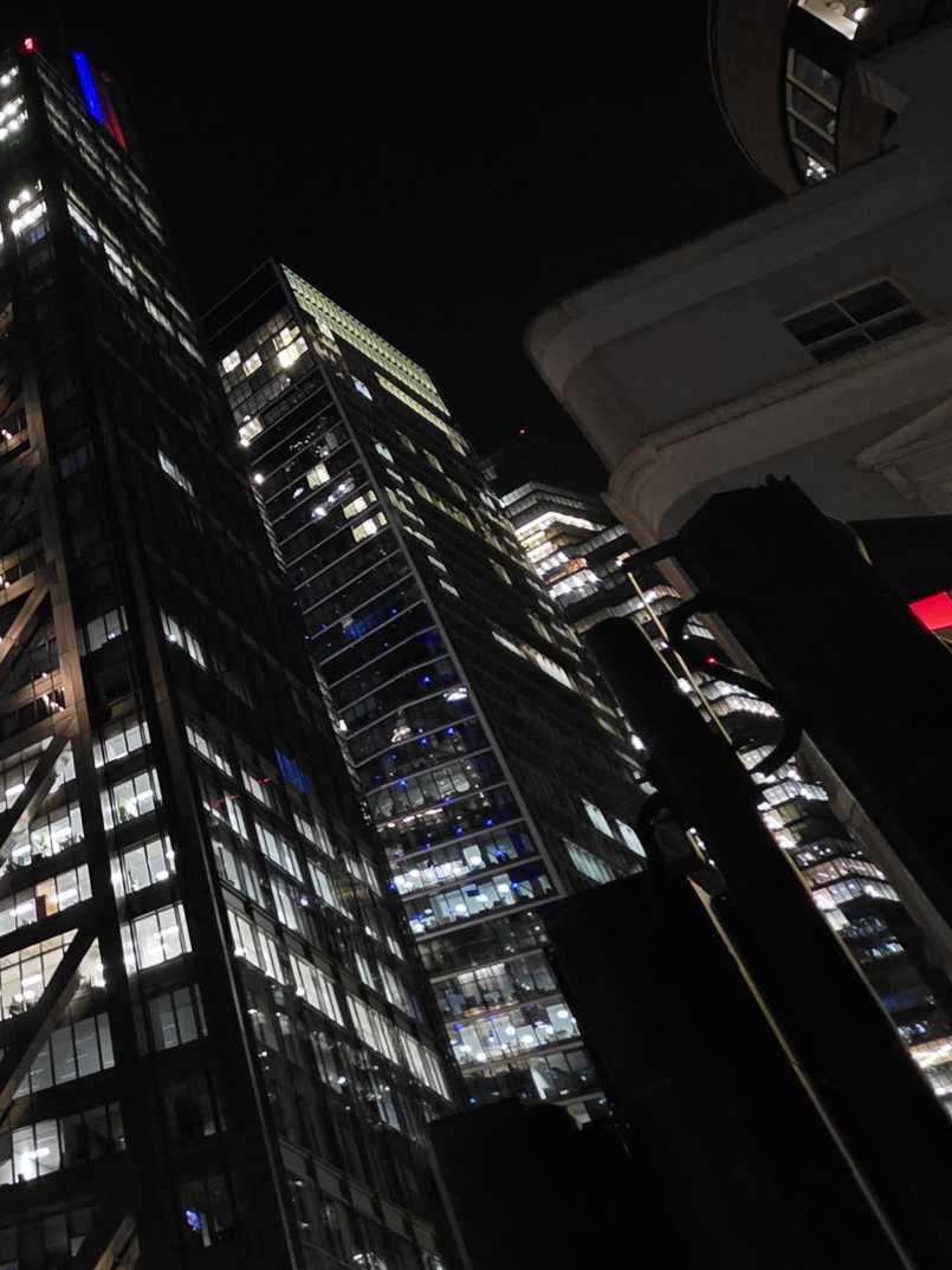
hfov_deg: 35.9
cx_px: -180
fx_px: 1137
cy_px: 378
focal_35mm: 31
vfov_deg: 56.5
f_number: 1.9
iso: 1000
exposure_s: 1/33
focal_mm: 2.2
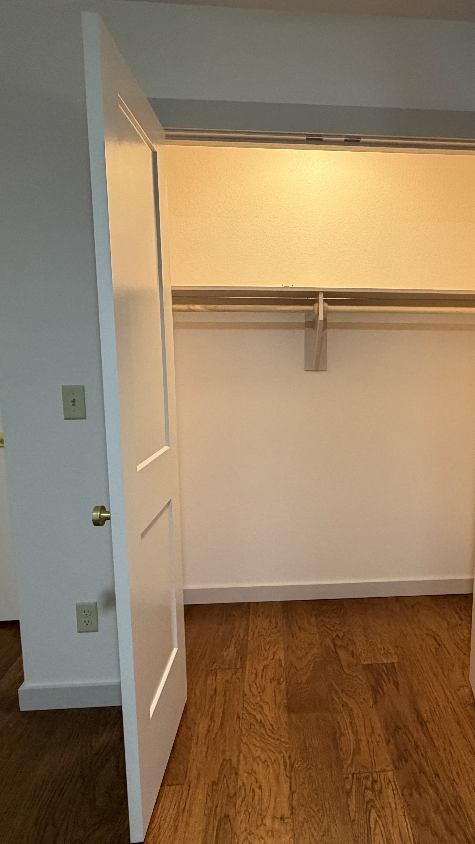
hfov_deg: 46.9
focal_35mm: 24
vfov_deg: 76.3
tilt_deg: -7.9
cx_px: 321
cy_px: 431
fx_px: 537
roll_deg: +0.7
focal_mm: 2.22
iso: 500
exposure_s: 1/60
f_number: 2.2
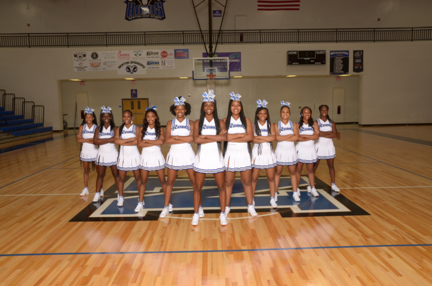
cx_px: 216
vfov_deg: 39.8
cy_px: 143
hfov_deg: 57.3
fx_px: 395
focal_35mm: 33
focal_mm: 22
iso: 400
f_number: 7.1
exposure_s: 1/100
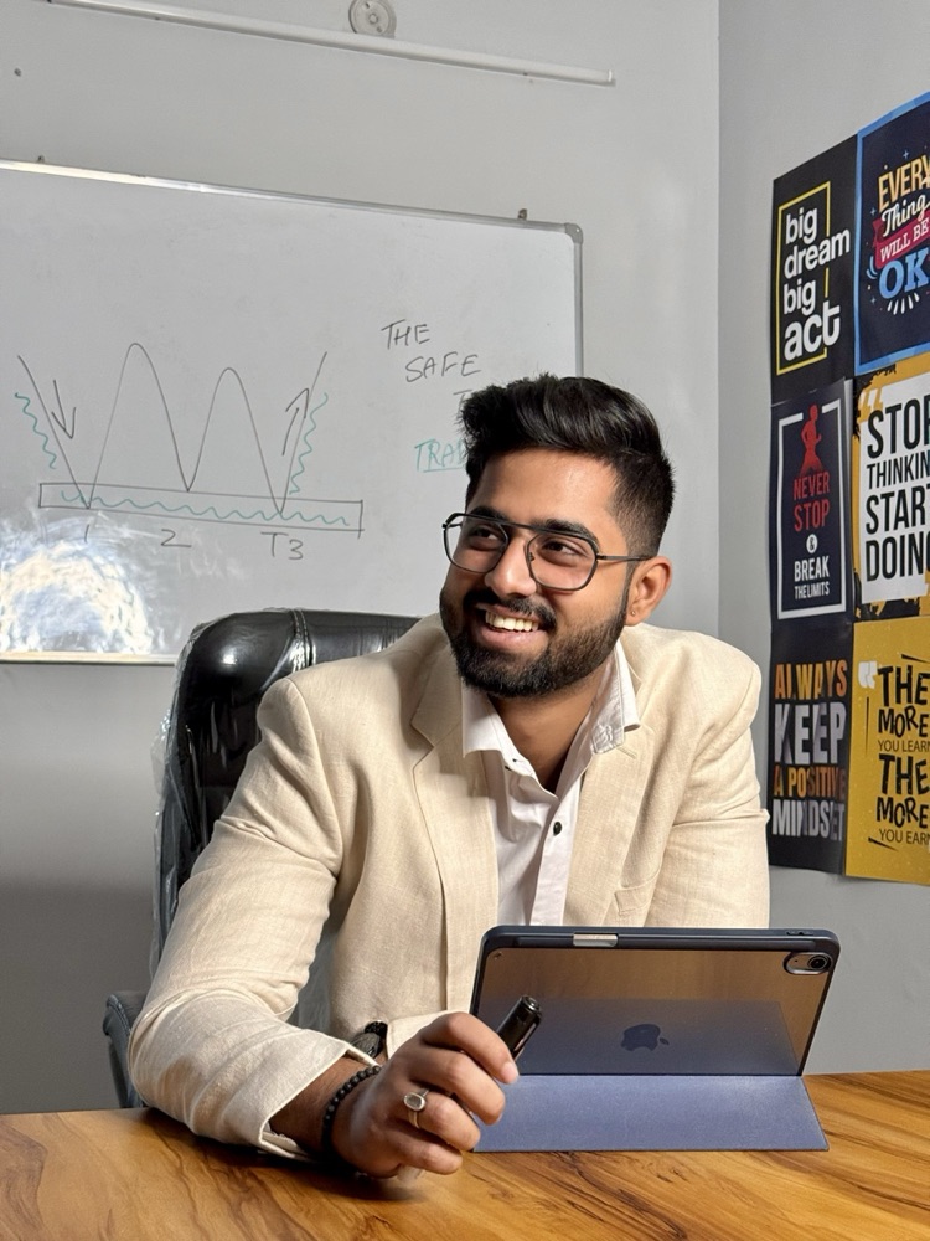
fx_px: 1719
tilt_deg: +5.2
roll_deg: -1.1
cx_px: 465
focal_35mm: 48
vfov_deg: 39.7
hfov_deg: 30.3
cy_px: 620
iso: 250
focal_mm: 6.76
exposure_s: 1/33
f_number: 1.78
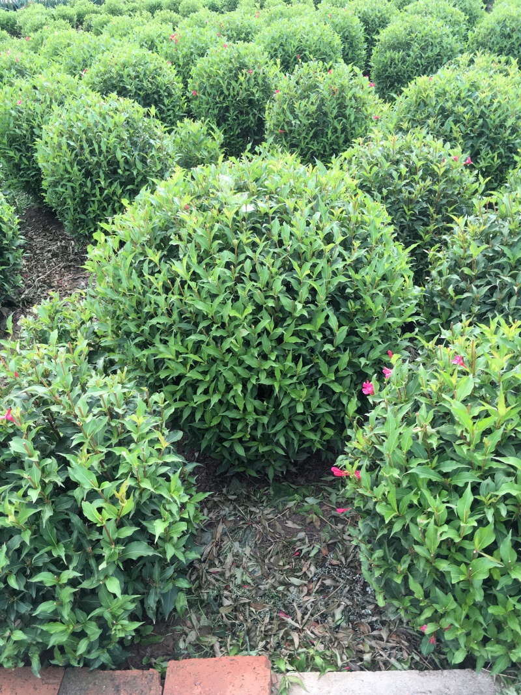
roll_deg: +5.2
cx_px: 260
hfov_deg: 48.2
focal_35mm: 29
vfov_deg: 61.7
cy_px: 348
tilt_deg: -37.9
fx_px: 582
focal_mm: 4.15
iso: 32
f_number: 2.2
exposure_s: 1/100
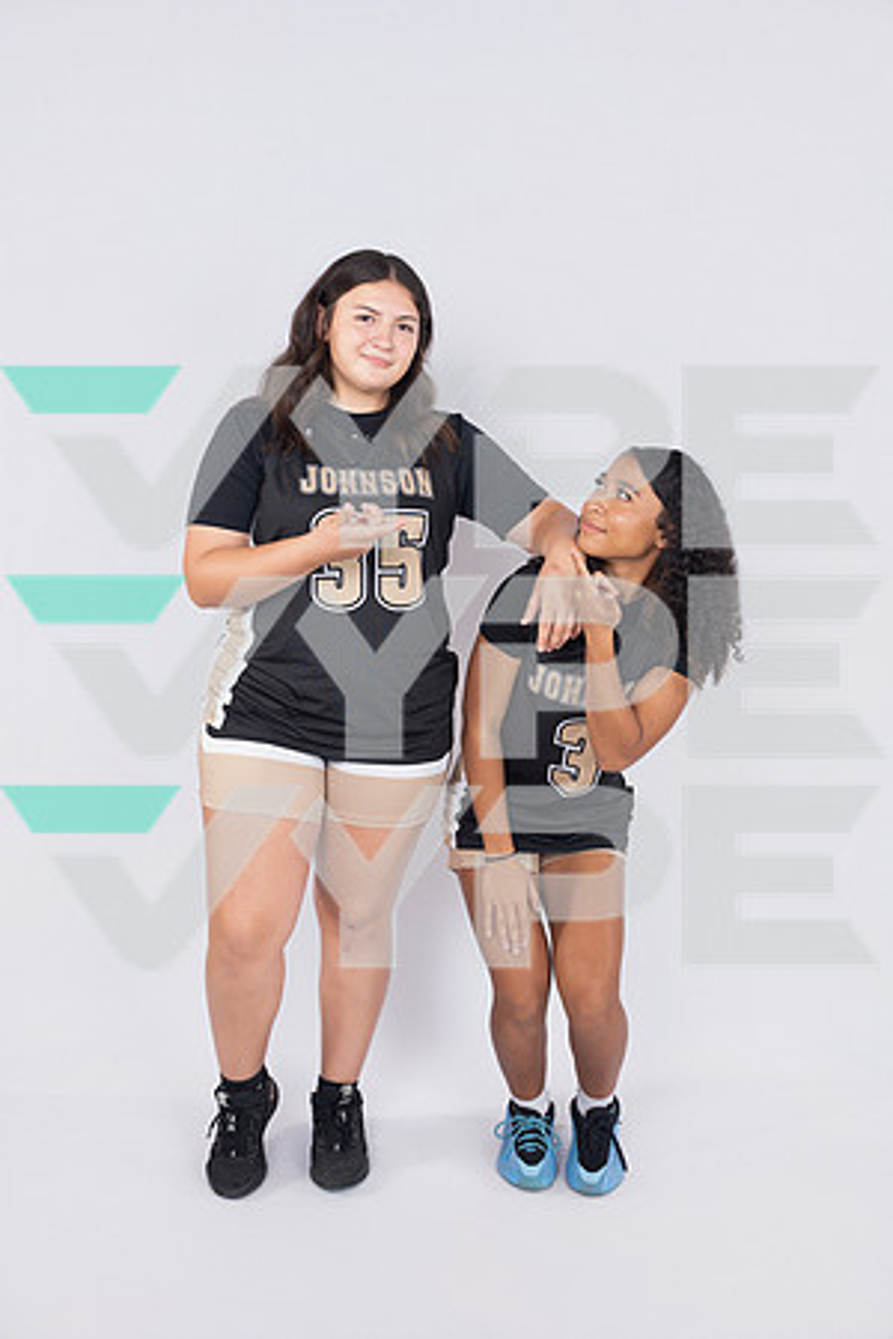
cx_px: 446
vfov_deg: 49.9
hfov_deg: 34.5
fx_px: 1440
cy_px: 670
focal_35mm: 39
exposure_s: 1/250
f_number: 4.5
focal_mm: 38.7
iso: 160
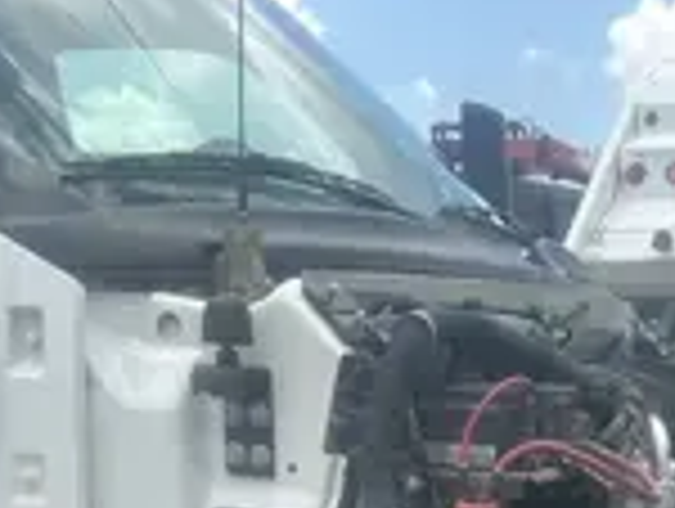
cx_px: 518
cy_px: 652
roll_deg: +0.9
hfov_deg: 29.7
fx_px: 1250
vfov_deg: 21.0
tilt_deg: -12.5
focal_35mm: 64
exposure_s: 1/1988
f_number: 1.78
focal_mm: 6.86
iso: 80
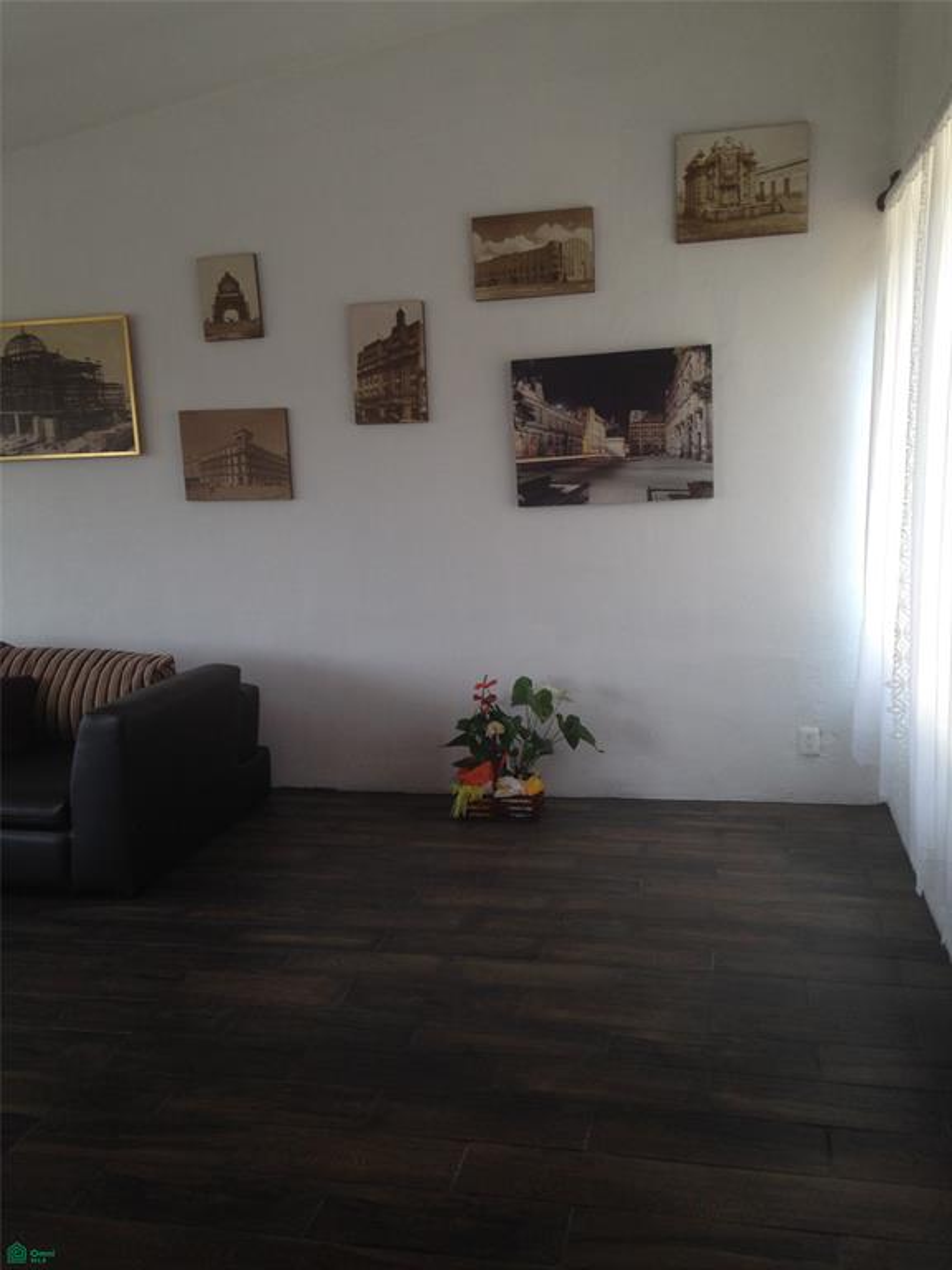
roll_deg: +3.3
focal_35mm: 33
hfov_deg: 42.9
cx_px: 476
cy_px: 635
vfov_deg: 55.4
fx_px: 1210
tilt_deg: -6.5
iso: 80
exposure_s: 1/120
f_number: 2.4
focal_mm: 4.12
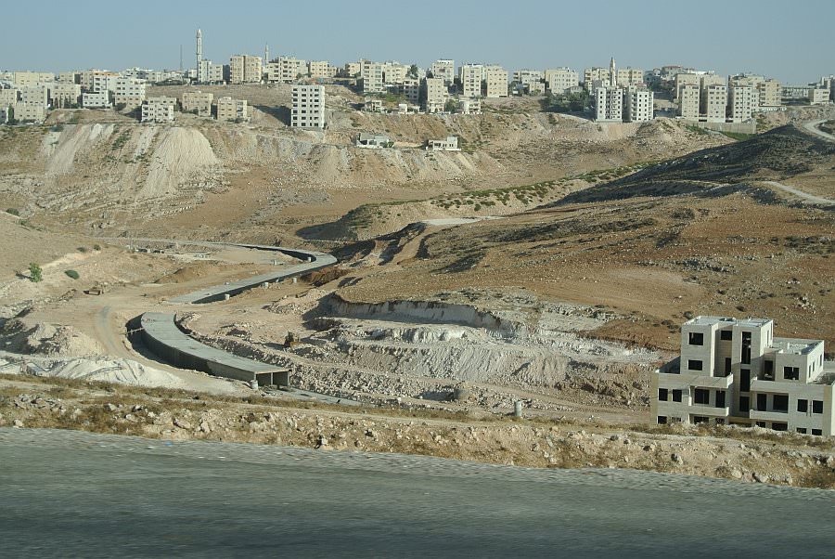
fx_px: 1509
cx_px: 418
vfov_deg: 21.0
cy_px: 280
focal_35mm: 65
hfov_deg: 30.9
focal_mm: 24.4
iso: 100
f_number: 5.3
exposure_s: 1/500
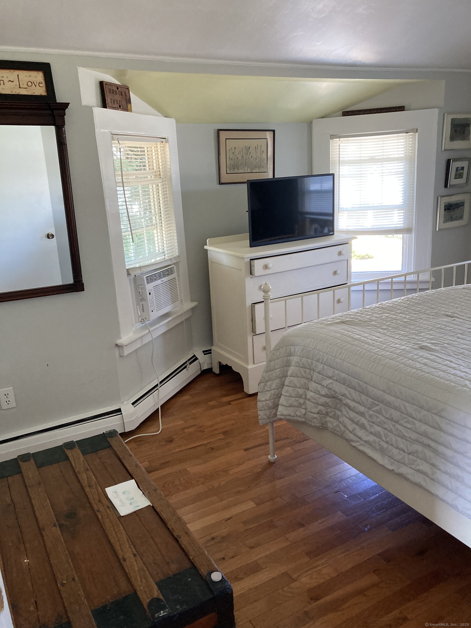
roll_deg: +2.3
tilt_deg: -14.7
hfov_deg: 49.7
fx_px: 508
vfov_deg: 63.4
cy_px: 314
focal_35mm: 28
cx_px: 236
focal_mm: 3.99
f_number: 1.8
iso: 200
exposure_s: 1/60
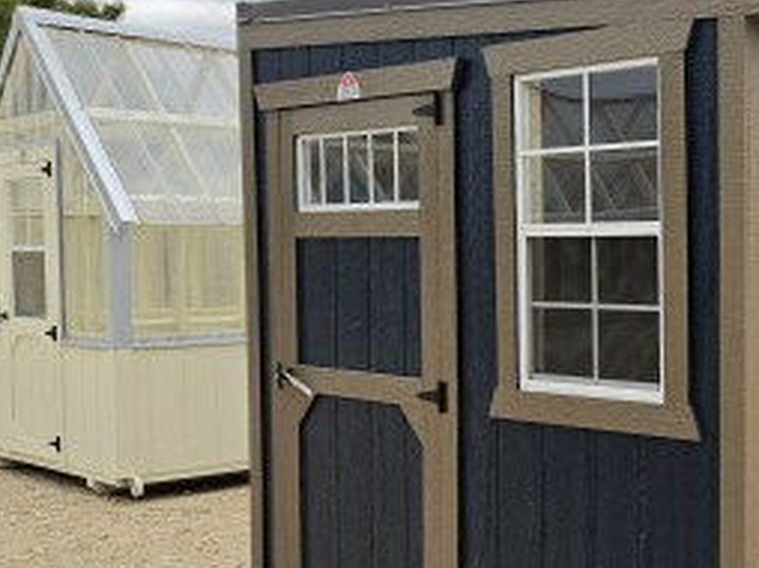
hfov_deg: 30.7
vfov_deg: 25.1
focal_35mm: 58
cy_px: 338
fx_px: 1271
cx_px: 771
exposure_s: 1/7058
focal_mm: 6.5
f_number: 1.4
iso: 64
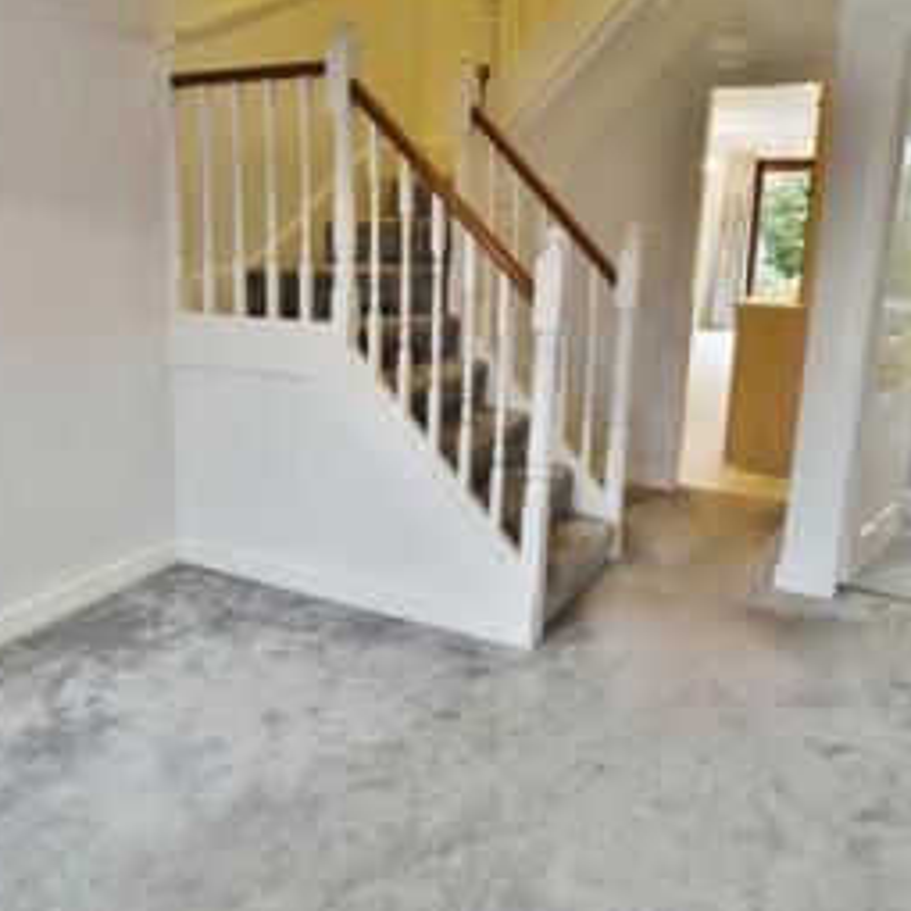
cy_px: 559
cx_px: 511
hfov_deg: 58.2
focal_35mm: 27
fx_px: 816
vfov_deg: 57.8
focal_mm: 11.5
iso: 100
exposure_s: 1/15
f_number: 3.5
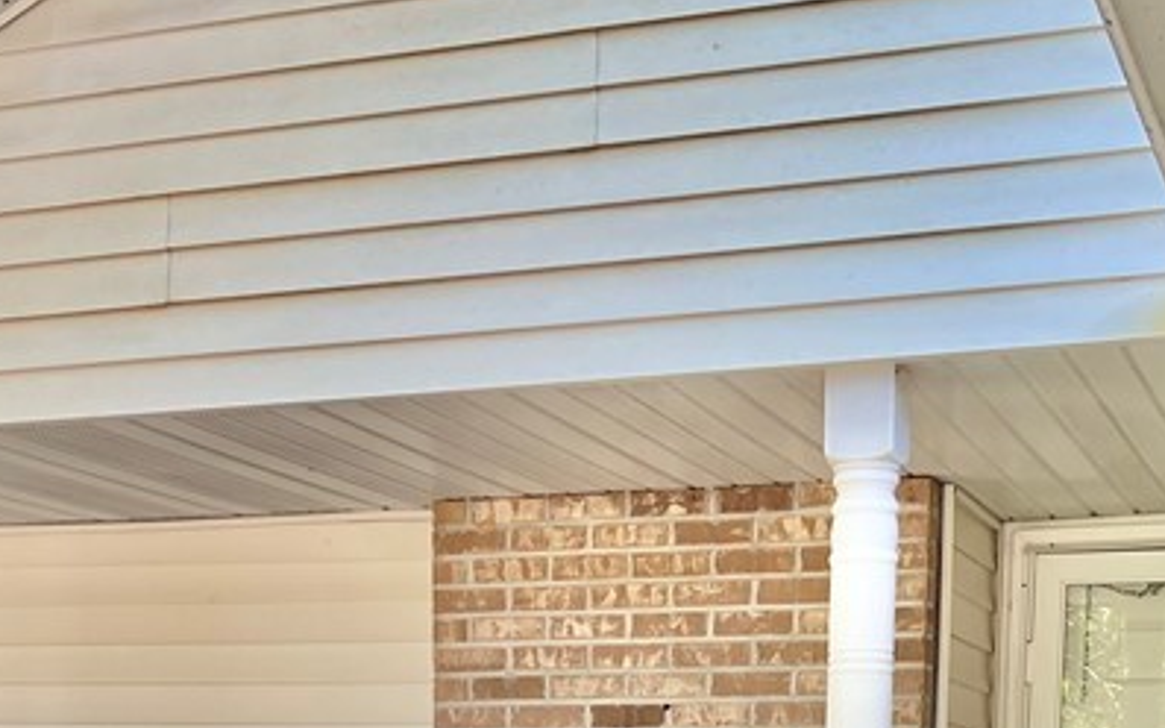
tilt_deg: -5.4
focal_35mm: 71
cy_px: 1051
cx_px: 637
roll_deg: -0.8
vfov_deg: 16.8
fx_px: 2254
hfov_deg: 29.0
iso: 50
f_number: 1.5
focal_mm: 5.7
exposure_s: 1/374
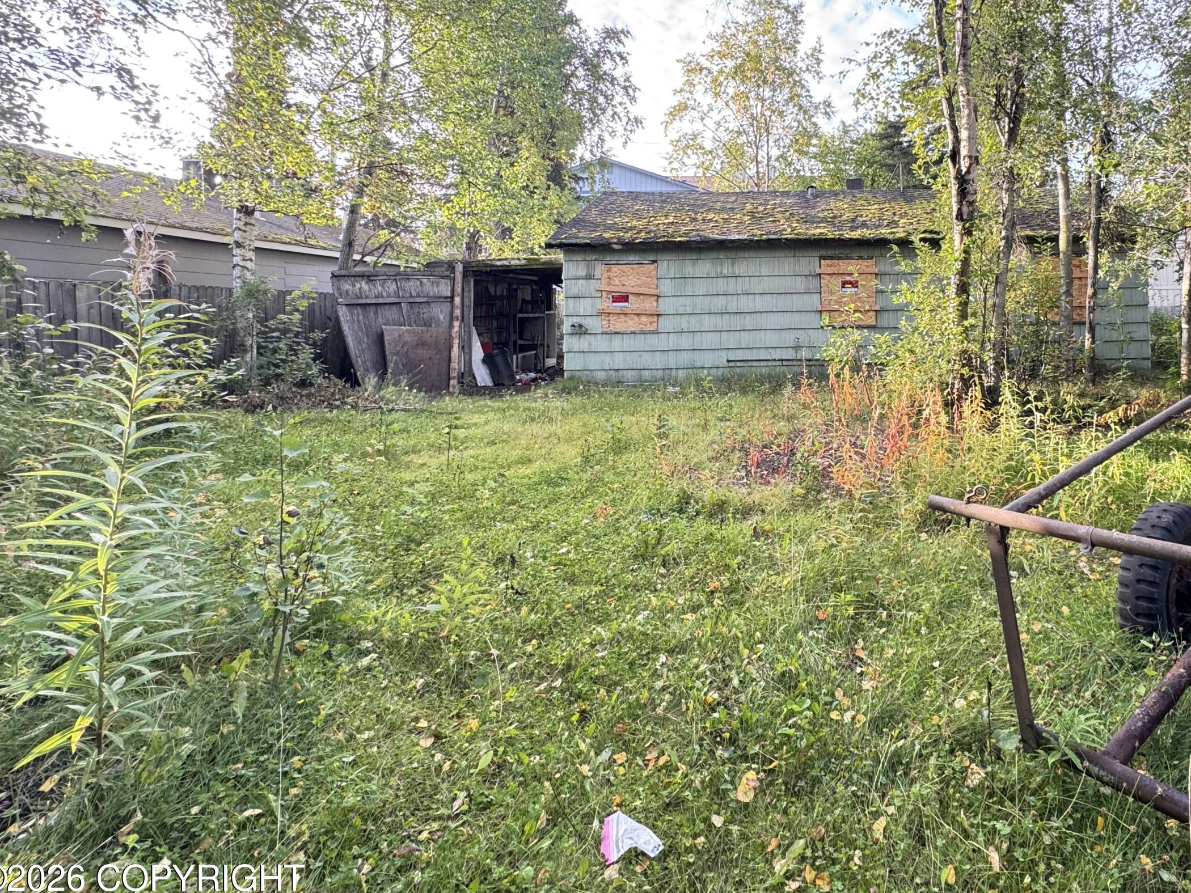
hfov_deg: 78.1
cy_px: 299
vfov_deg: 64.3
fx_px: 688
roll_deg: +0.2
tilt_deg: +1.0
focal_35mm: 20
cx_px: 827
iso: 100
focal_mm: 2.22
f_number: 2.2
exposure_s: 1/99
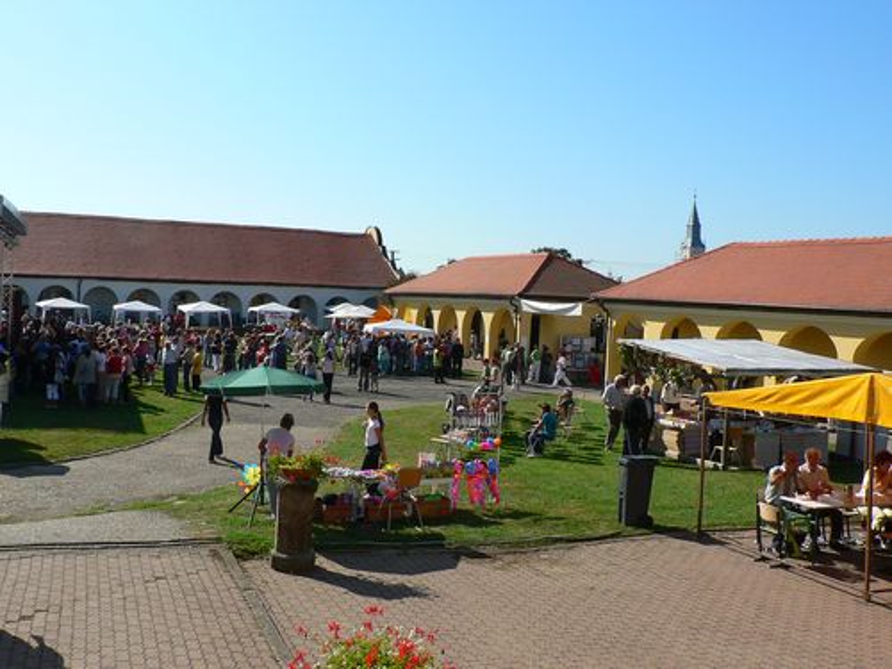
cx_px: 446
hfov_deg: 52.6
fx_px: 902
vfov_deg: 40.7
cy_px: 334
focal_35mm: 35
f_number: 5.6
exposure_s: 1/640
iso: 100
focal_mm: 6
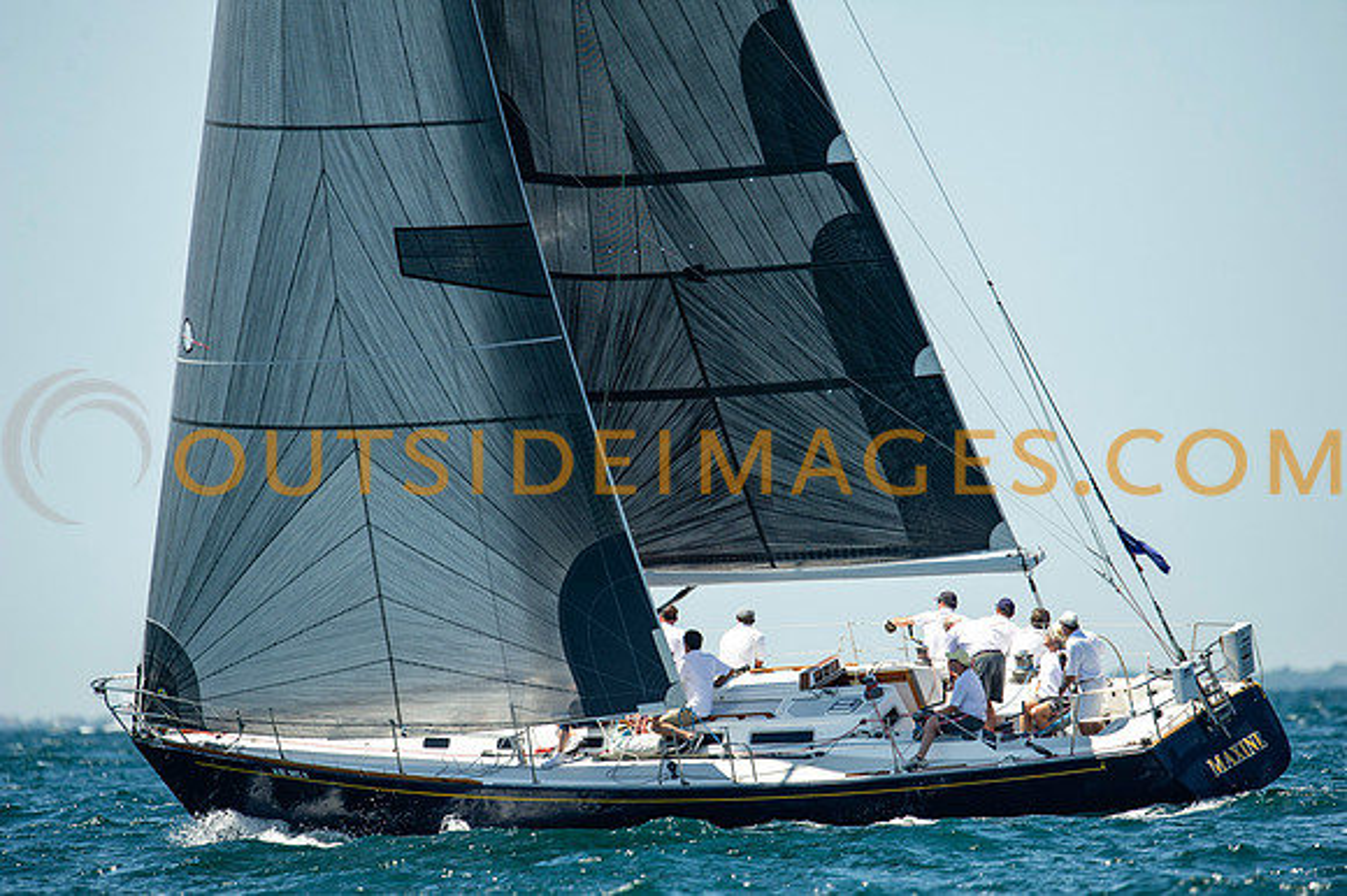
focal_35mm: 600
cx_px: 674
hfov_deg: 3.4
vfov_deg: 2.3
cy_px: 448
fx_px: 22436
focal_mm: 600
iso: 400
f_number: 5
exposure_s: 1/2000
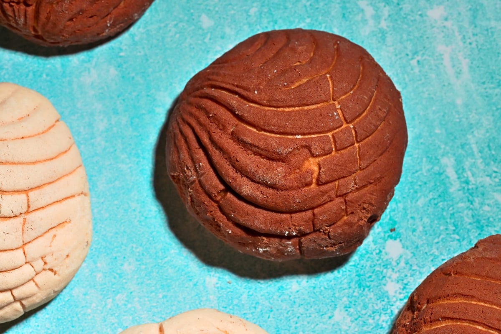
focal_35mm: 105
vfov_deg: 13.0
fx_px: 1461
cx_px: 250
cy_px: 167
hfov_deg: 19.5
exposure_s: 1/200
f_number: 9
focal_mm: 105
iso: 3200
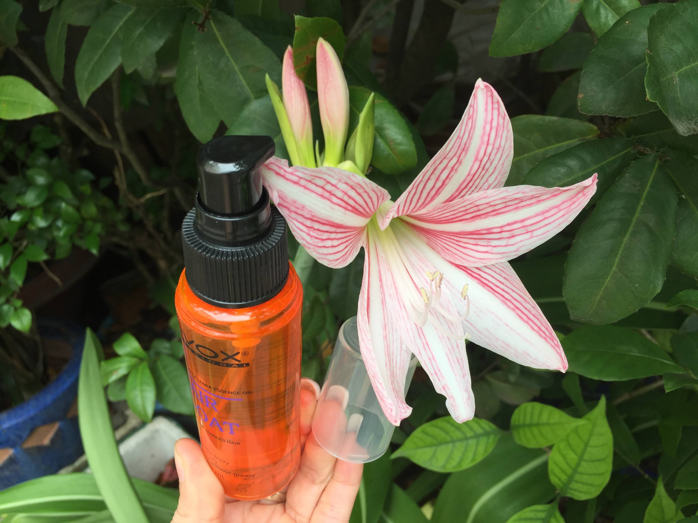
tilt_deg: -30.0
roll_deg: +2.7
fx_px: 585
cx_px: 349
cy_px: 262
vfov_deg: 48.2
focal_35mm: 29
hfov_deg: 61.7
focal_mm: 4.15
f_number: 2.2
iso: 32
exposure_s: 1/158
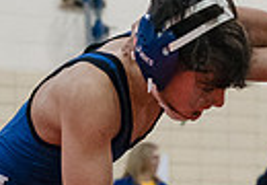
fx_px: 2244
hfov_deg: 6.8
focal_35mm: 299
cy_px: 180
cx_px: 32
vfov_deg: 4.7
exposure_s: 1/320
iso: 8000
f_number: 3.2
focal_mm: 50
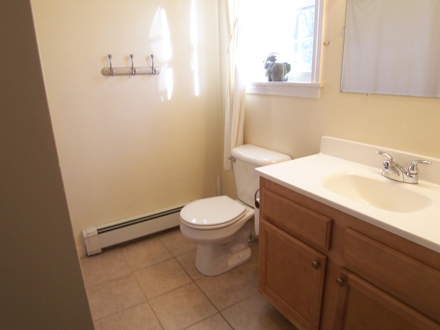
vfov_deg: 58.9
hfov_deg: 73.9
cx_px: 220
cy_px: 165
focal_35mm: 23
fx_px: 292
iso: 80
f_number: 2.8
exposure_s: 1/30
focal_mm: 3.8
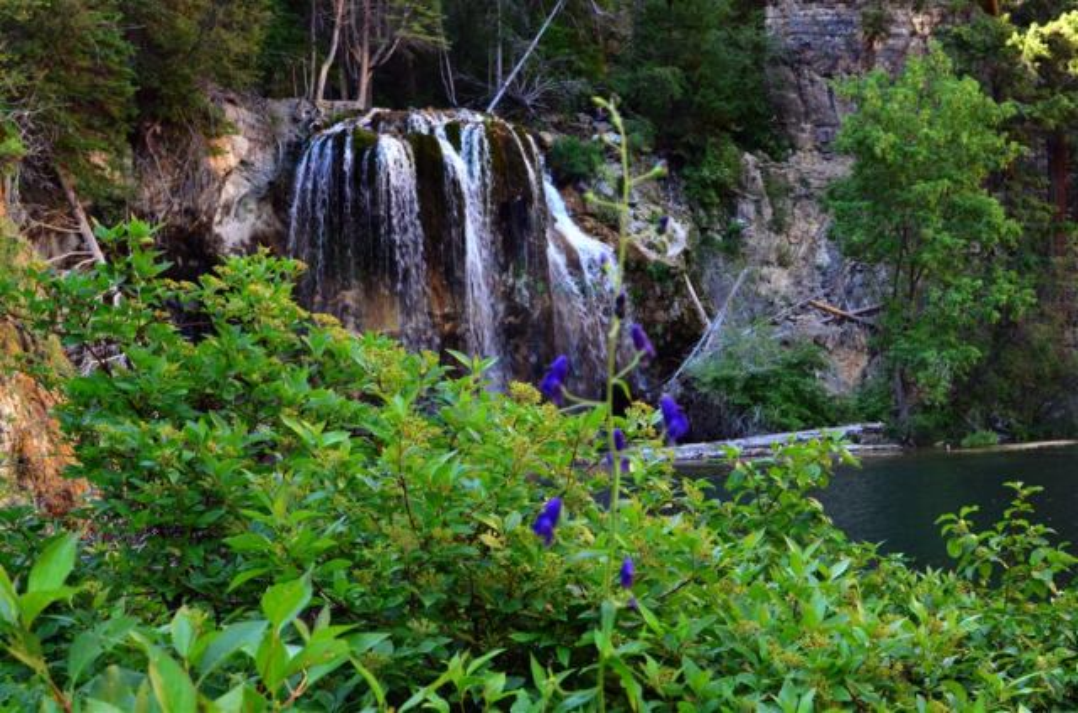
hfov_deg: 37.9
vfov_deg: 25.6
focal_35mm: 52
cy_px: 356
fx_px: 1568
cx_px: 539
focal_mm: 35
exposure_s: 1/60
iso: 800
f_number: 8
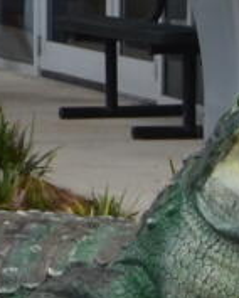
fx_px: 2524
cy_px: 487
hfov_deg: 5.3
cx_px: 555
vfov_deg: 6.6
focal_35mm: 286
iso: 100
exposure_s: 1/200
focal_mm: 18
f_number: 8
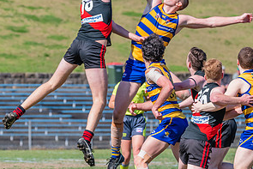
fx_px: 3600
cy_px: 78
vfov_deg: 2.7
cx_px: 170
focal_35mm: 512
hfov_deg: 4.0
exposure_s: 1/1600
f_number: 9
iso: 800
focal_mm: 260
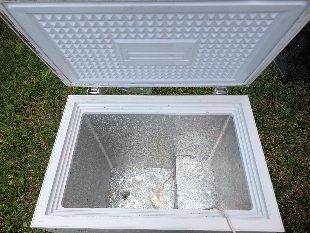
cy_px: 116
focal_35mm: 24
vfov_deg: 56.9
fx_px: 215
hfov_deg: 71.5
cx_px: 155
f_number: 1.68
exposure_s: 1/499
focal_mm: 6.9
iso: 28
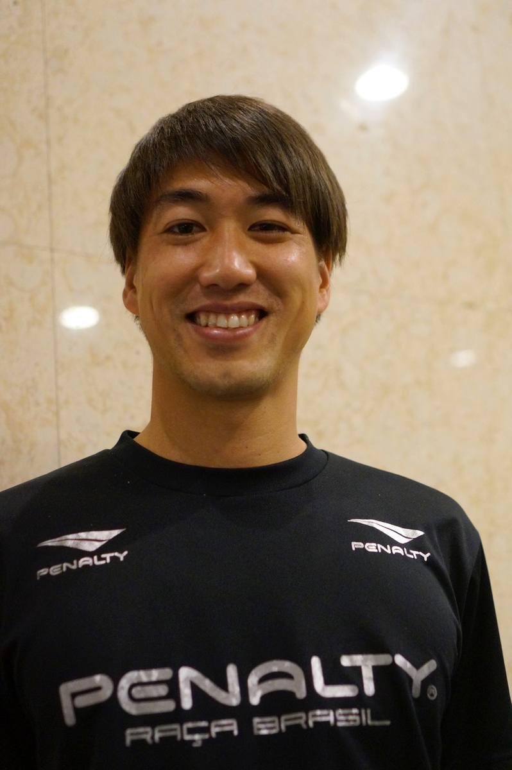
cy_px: 385
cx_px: 256
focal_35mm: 52
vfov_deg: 37.9
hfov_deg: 25.7
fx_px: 1122
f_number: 2.2
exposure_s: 1/160
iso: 3200
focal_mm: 35
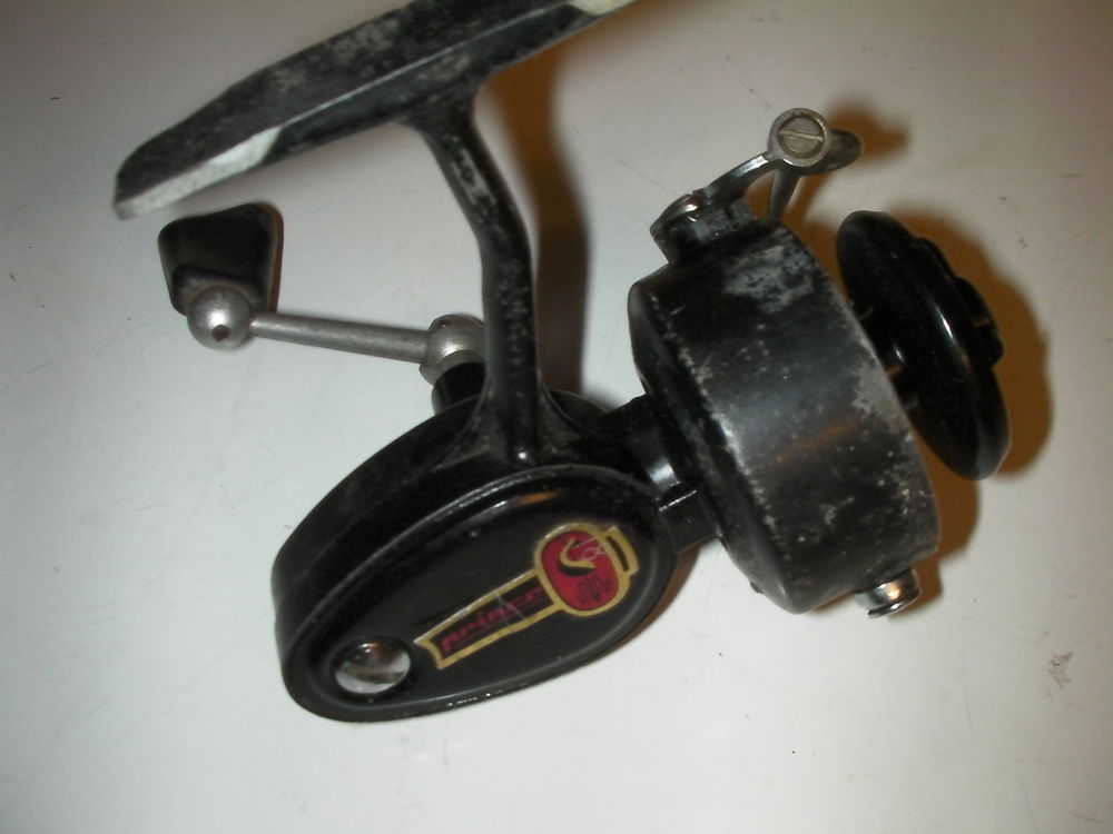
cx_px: 556
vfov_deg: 37.7
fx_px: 1222
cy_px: 417
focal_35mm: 38
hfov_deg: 49.0
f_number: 5.6
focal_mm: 6.3
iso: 200
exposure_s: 1/30
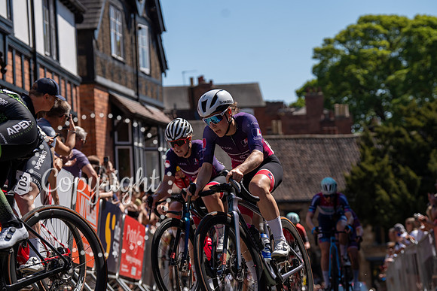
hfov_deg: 21.5
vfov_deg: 14.4
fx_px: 1153
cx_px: 218
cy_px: 146
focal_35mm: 95
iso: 100
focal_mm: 95
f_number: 4
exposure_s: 1/1600
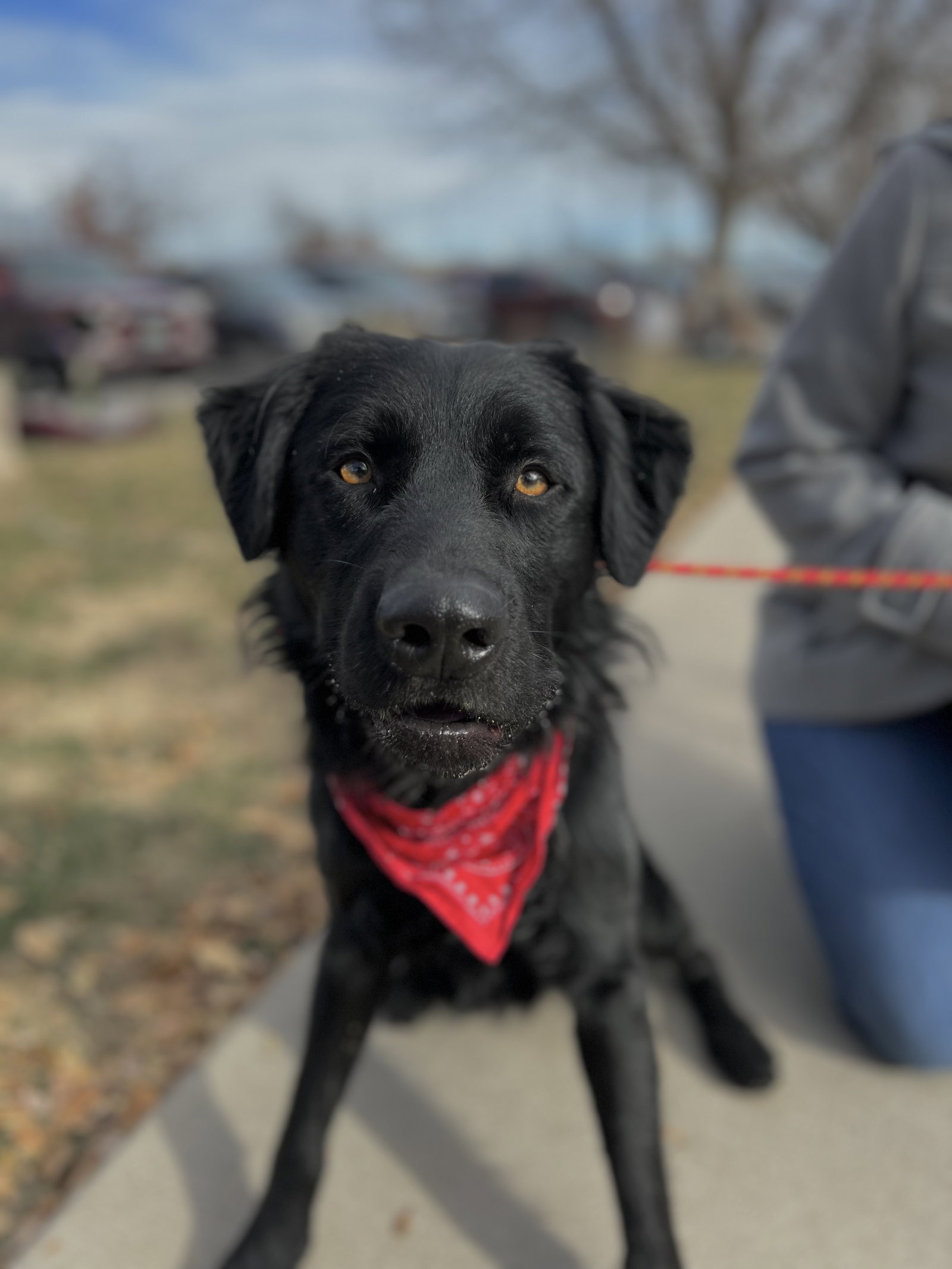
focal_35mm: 26
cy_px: 634
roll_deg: -1.6
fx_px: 953
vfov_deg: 67.3
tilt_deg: -20.8
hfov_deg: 53.1
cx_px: 476
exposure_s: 1/1079
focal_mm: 5.7
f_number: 1.5
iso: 50
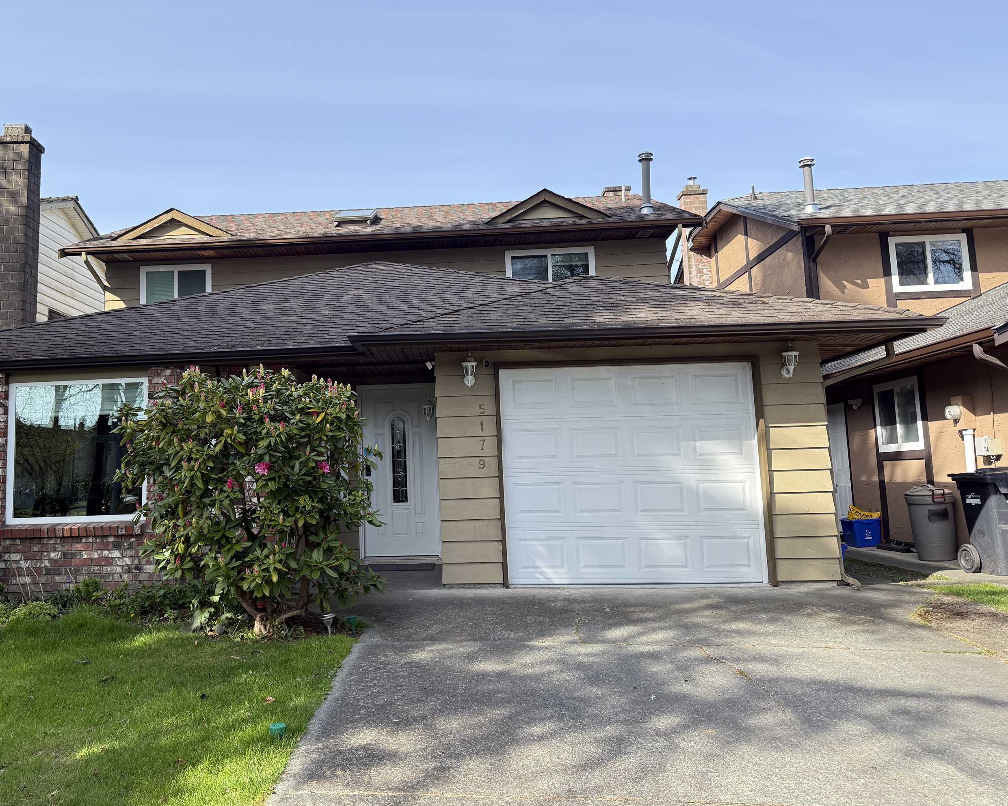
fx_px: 865
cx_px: 396
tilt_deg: +7.6
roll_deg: +1.2
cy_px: 367
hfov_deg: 59.9
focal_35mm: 29
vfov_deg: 49.9
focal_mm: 6.76
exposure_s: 1/1410
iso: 100
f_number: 1.78
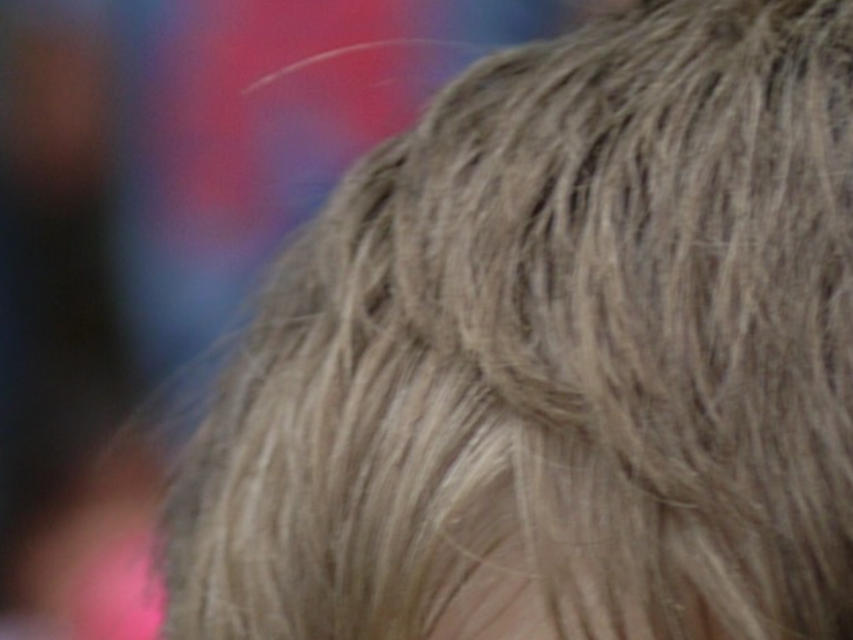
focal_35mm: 443
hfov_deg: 4.5
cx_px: 458
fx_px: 10916
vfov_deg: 3.3
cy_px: 1832
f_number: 2.8
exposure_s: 1/125
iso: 100
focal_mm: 35
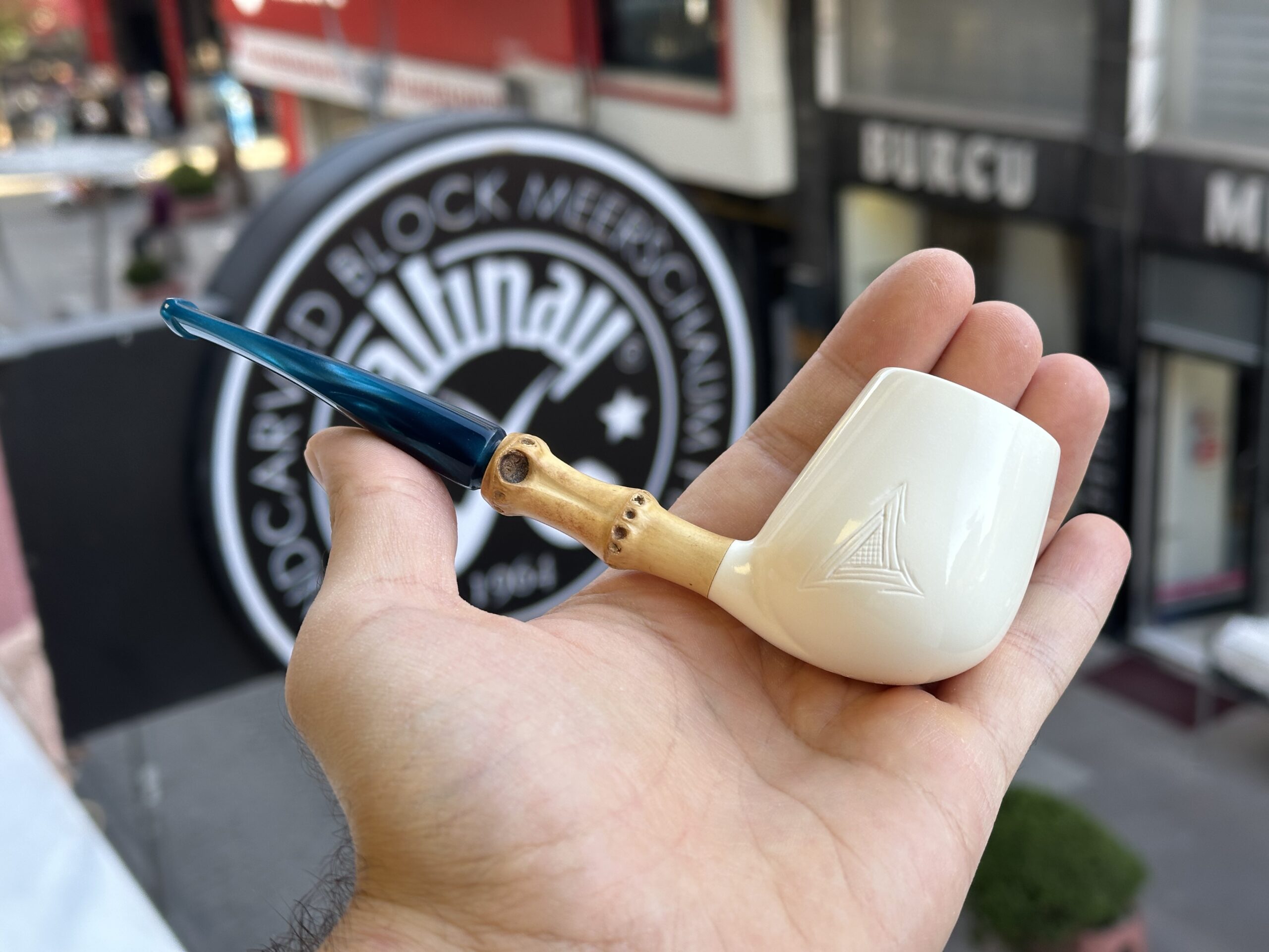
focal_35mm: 48
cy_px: 476
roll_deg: +3.6
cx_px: 634
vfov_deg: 30.3
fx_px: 1760
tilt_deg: -19.5
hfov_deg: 39.7
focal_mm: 6.86
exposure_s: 1/135
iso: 50
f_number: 1.78
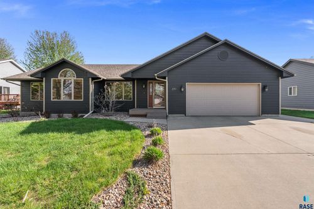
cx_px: 157
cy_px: 104
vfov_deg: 81.2
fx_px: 122
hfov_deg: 104.3
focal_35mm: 14
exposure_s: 1/400
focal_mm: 14
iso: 250
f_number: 7.1
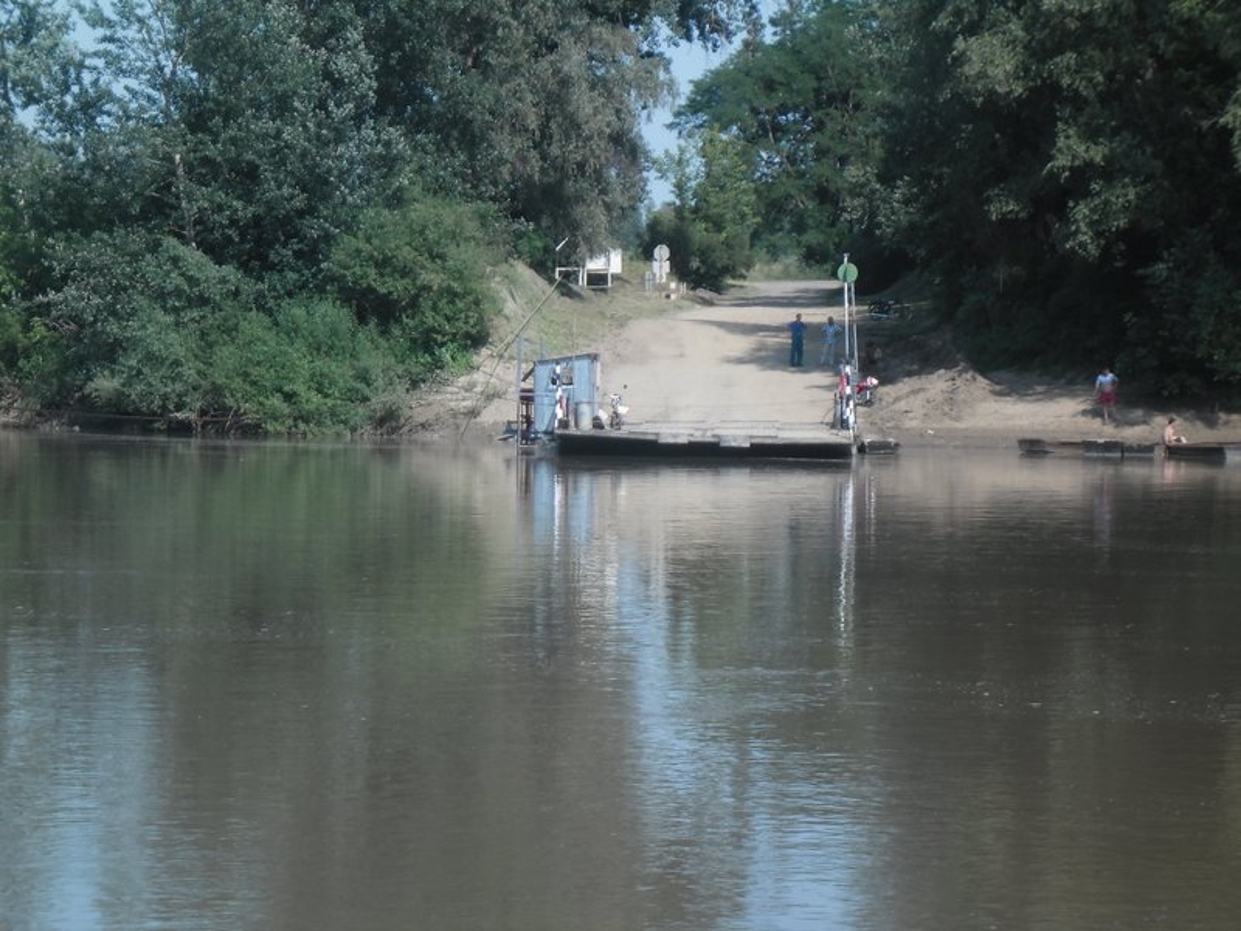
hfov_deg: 14.6
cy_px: 466
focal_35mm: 135
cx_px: 620
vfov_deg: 11.0
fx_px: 4840
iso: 80
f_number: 5.9
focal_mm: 24.5
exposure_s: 1/215
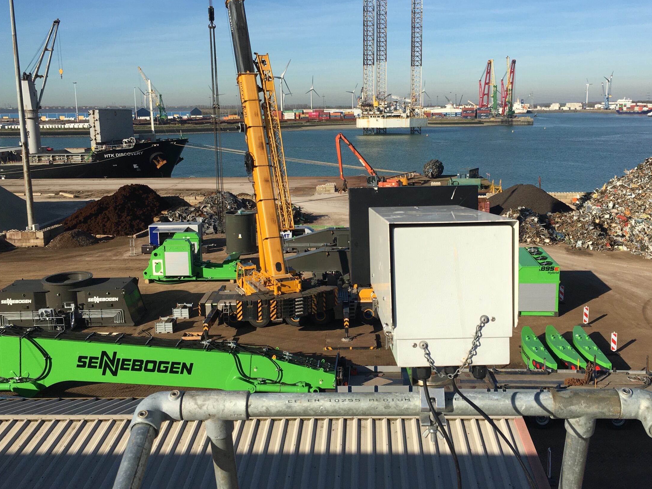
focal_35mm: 34
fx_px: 640
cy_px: 218
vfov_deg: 41.7
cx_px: 350
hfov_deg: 53.9
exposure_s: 1/2198
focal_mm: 4.15
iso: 25
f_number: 2.2
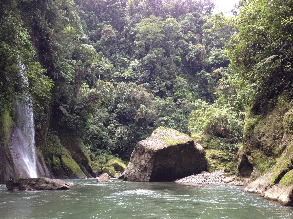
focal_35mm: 35
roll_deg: +0.1
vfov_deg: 40.7
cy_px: 110
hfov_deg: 52.6
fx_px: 296
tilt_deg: +9.6
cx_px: 146
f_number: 2.4
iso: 50
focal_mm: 4.28
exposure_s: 1/172
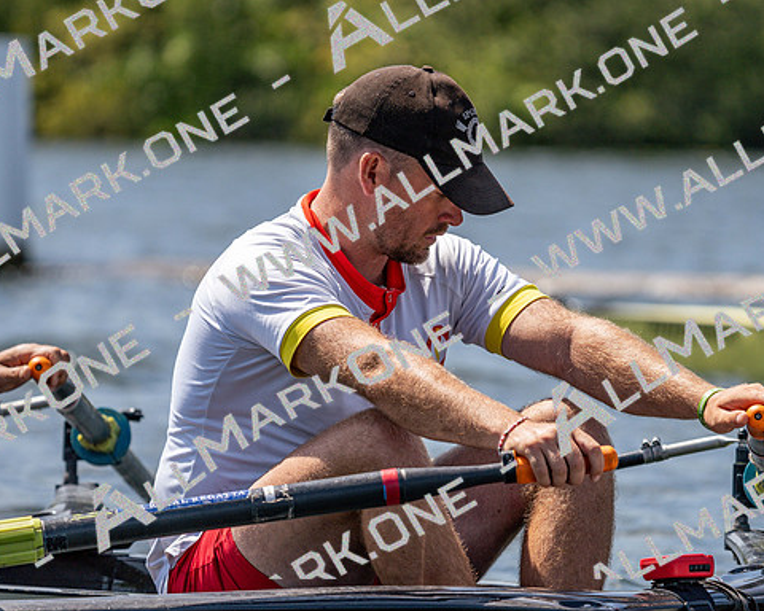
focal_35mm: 338
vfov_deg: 4.6
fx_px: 7643
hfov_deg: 5.7
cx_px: 415
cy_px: 306
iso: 250
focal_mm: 298
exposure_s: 1/2000
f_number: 5.6
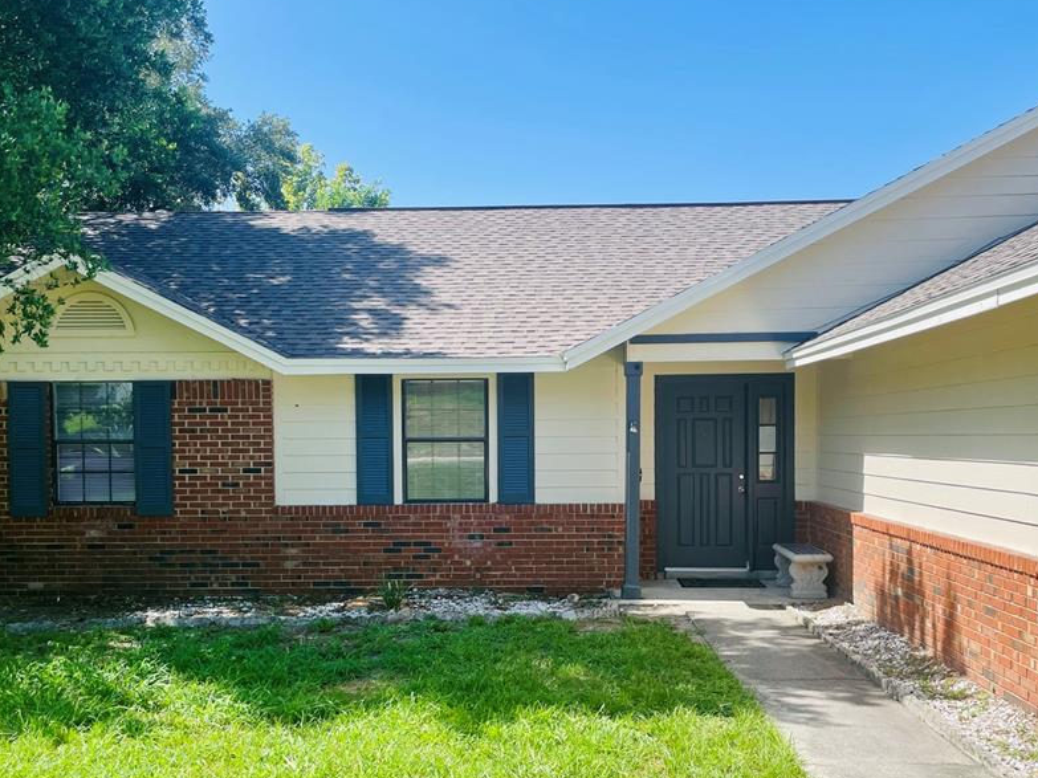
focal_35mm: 34
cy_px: 468
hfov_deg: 54.0
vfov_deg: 41.6
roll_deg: +2.7
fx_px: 1019
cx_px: 505
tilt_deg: -2.9
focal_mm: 4.2
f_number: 1.6
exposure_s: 1/1689
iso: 32
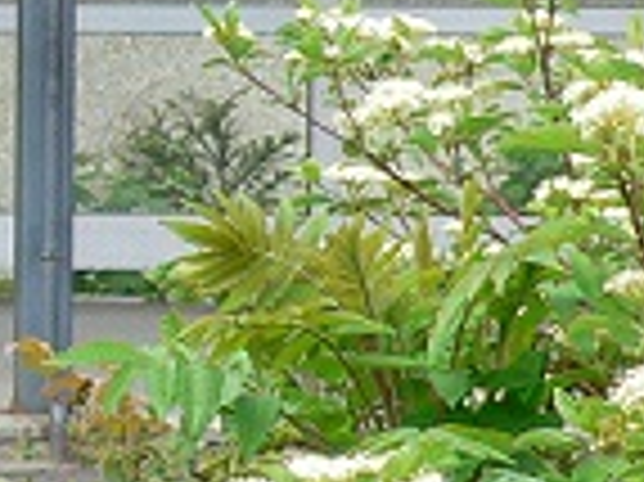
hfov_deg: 7.1
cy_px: 9
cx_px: -887
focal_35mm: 263
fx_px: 4889
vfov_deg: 5.6
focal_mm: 7.8
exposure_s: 1/500
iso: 100
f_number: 2.8
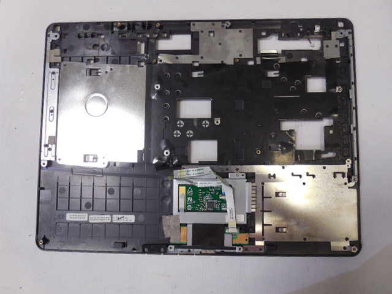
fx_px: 294
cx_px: 196
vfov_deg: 53.1
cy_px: 147
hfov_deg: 67.3
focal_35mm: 26
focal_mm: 4.6
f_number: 3.5
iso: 280
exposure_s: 1/30
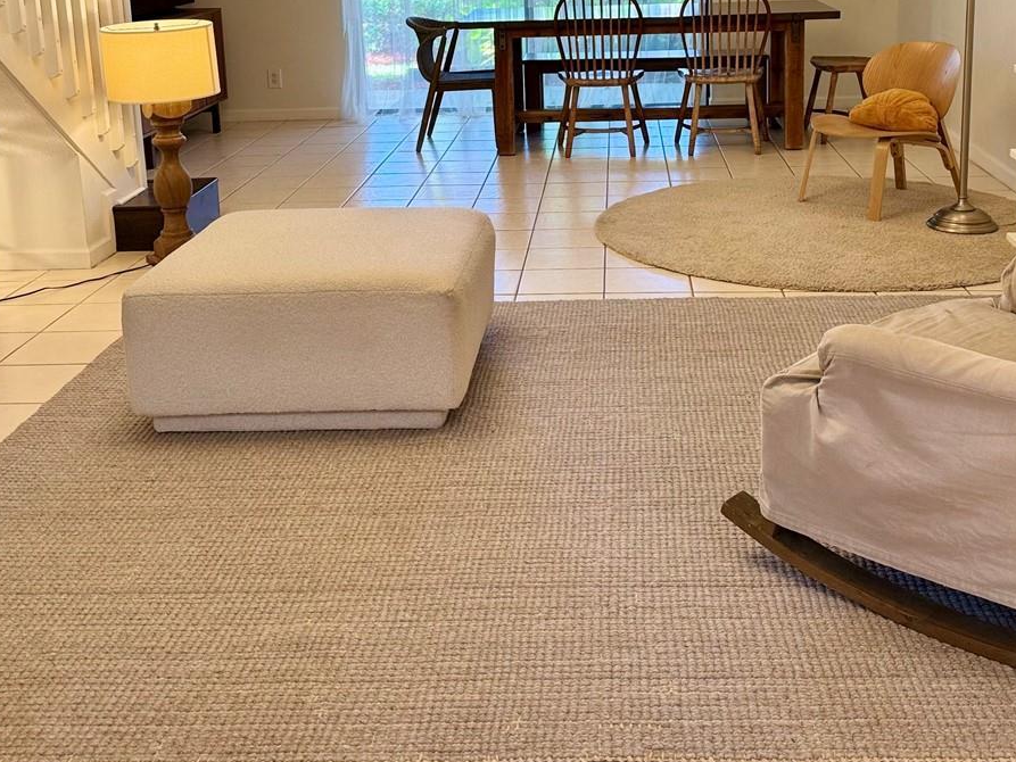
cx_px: 554
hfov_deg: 43.8
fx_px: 1262
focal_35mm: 43
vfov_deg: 32.5
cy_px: 133
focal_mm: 6.76
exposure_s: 1/60
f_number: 1.78
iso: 125
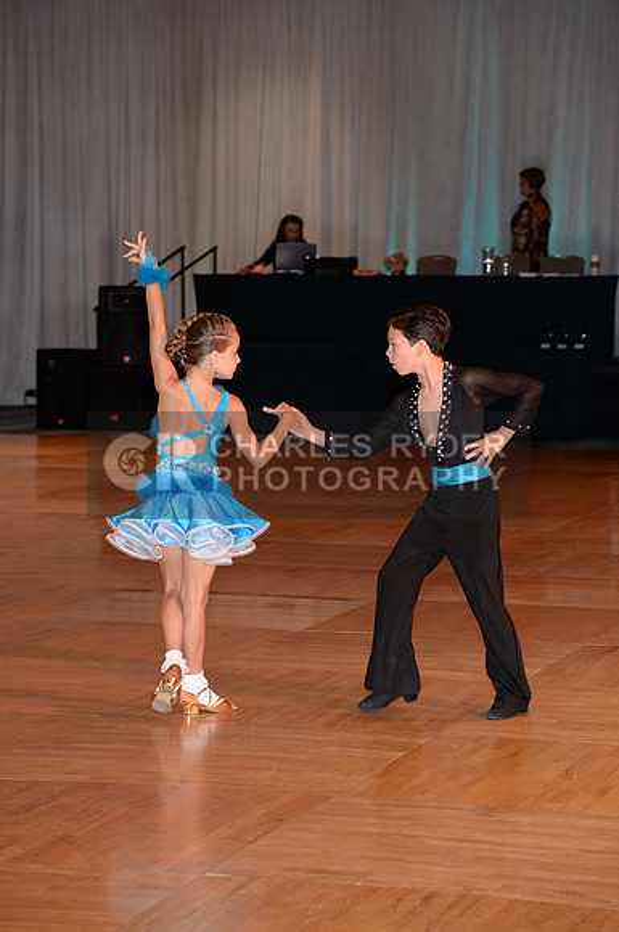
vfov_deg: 17.1
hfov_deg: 11.4
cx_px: 310
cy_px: 466
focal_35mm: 120
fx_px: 3104
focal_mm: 120
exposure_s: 1/200
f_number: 5.6
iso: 1250
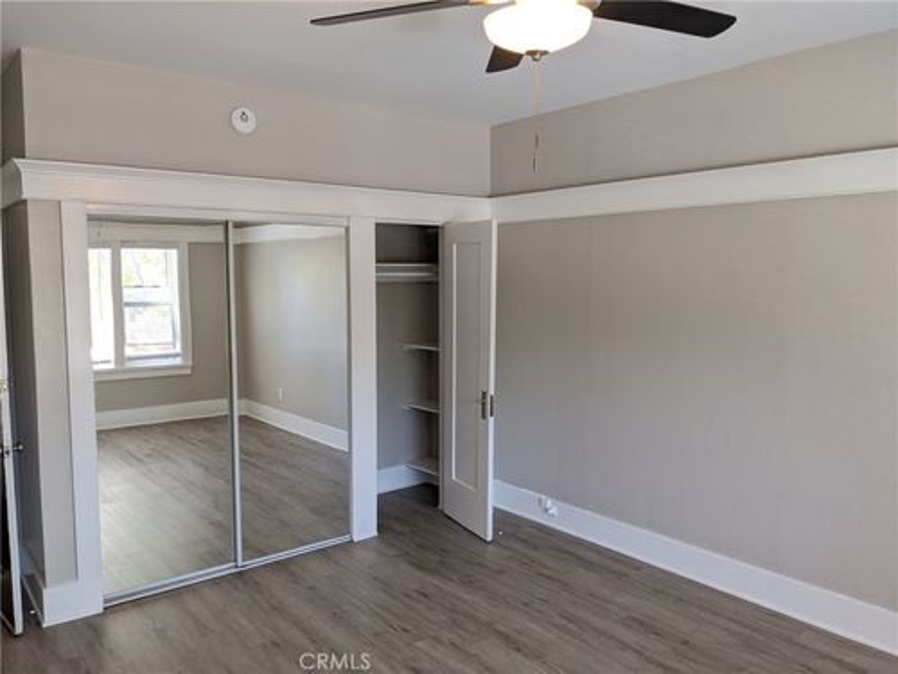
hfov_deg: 65.3
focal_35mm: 27
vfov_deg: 51.4
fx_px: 700
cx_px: 449
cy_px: 337
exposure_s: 1/90
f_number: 1.73
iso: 110
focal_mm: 4.38
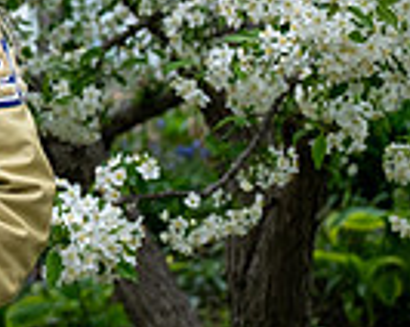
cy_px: 5
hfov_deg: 6.2
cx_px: -311
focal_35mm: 308
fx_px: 3732
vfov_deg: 5.0
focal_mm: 50
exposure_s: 1/500
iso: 250
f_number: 2.8
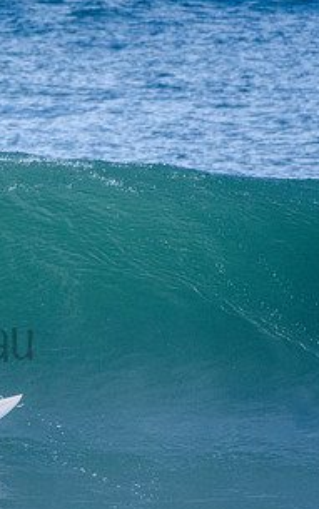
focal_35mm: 1454
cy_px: 321
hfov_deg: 0.9
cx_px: -144
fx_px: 20197
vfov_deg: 1.4
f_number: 5.6
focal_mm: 500
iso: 720
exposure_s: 1/2000
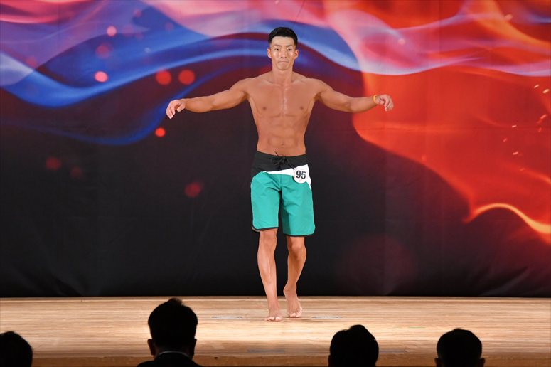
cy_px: 184
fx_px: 3672
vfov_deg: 5.7
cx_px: 276
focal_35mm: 240
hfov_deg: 8.6
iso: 4500
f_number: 5.6
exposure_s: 1/400
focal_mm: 160
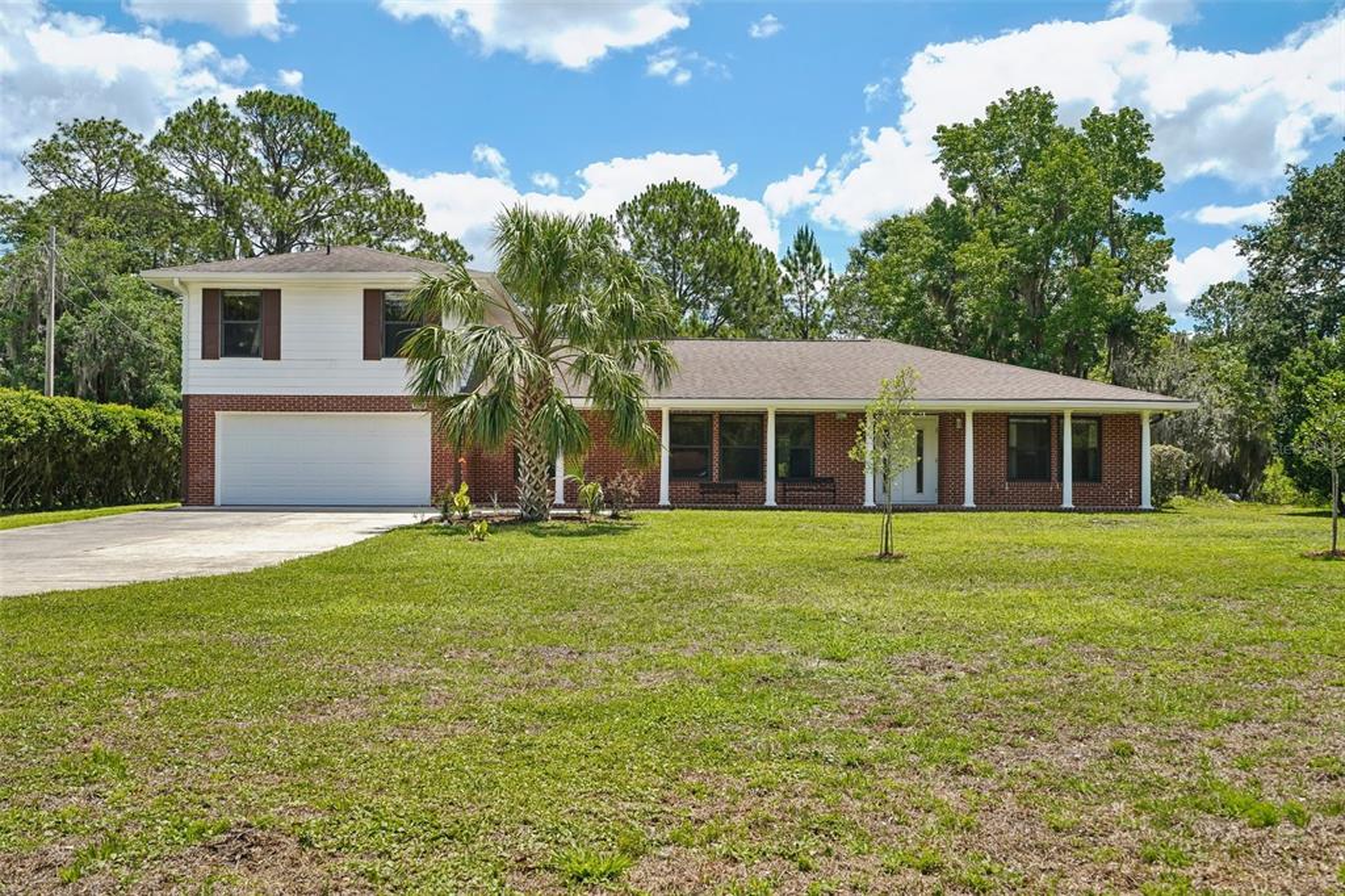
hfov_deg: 54.4
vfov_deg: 37.8
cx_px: 672
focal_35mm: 35
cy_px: 448
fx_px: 1307
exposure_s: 1/90
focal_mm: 35
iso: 50
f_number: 8
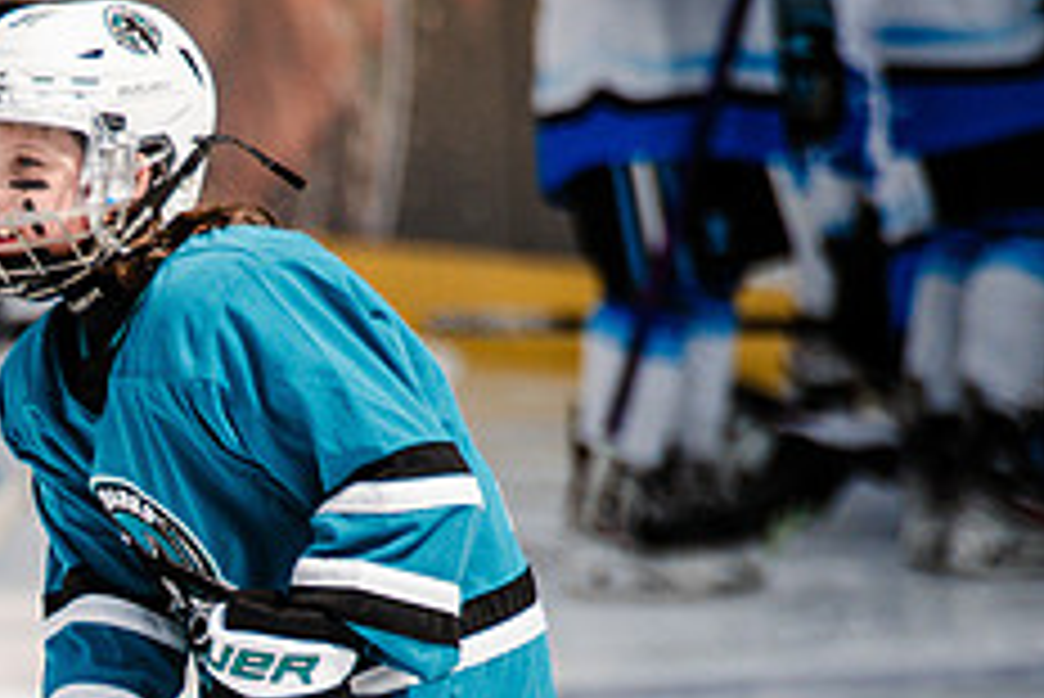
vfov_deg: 1.3
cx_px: -452
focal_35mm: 1043
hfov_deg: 2.0
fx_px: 30265
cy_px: 1027
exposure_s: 1/2000
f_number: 3.2
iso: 640
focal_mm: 300
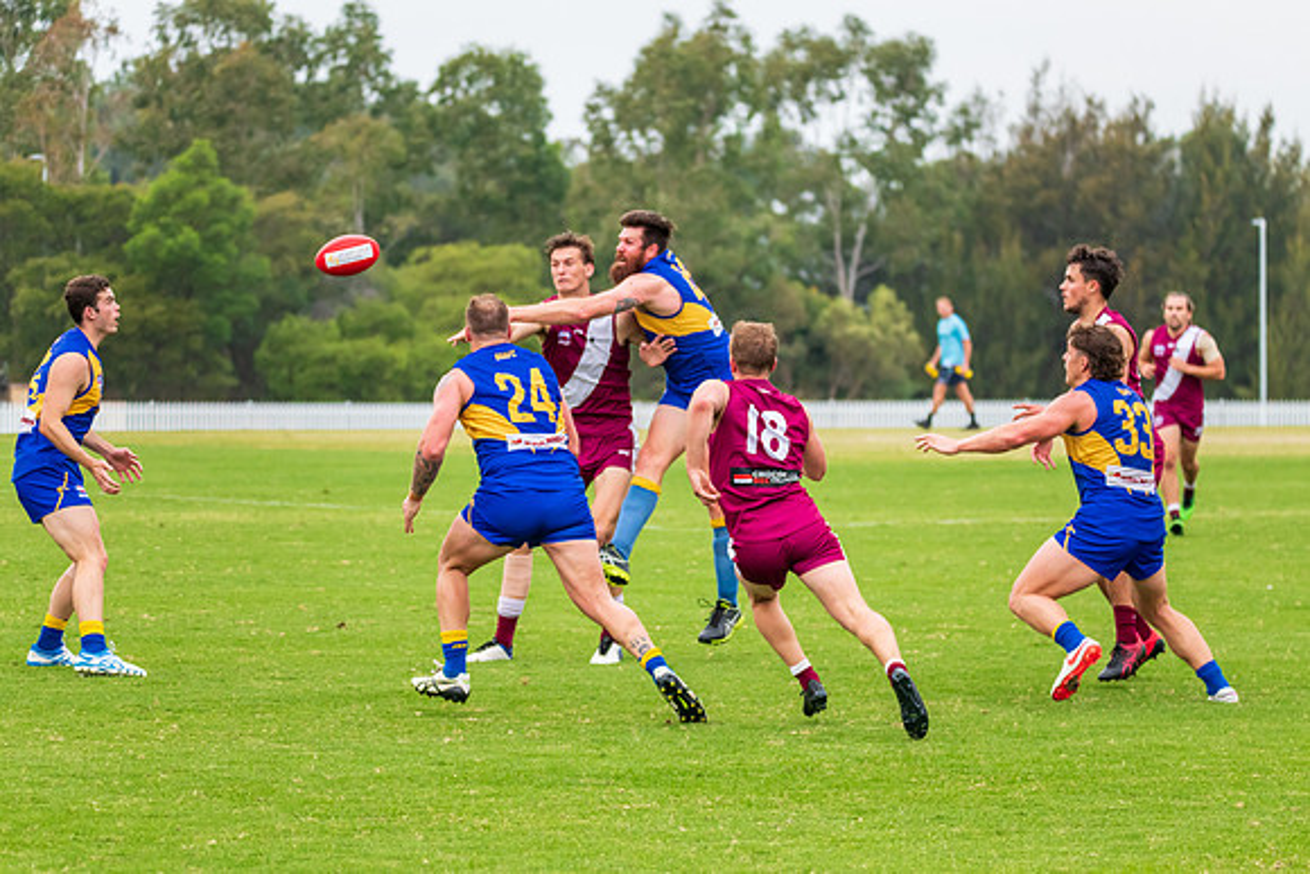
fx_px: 5738
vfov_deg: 8.7
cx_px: 686
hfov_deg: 13.0
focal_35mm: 158
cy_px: 457
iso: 1000
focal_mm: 150
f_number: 5.6
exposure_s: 1/1250
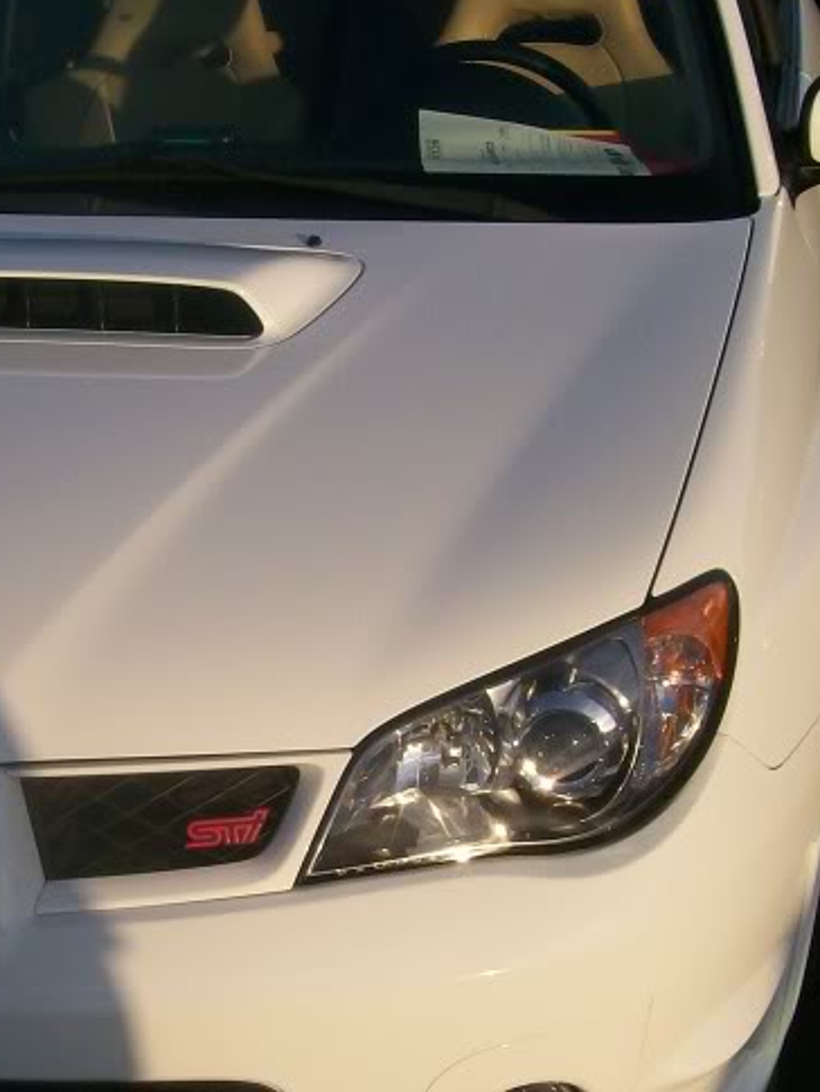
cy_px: 734
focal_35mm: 76
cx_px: 223
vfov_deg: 25.5
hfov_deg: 19.3
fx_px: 2399
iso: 80
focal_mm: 6
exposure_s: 1/438
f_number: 4.8
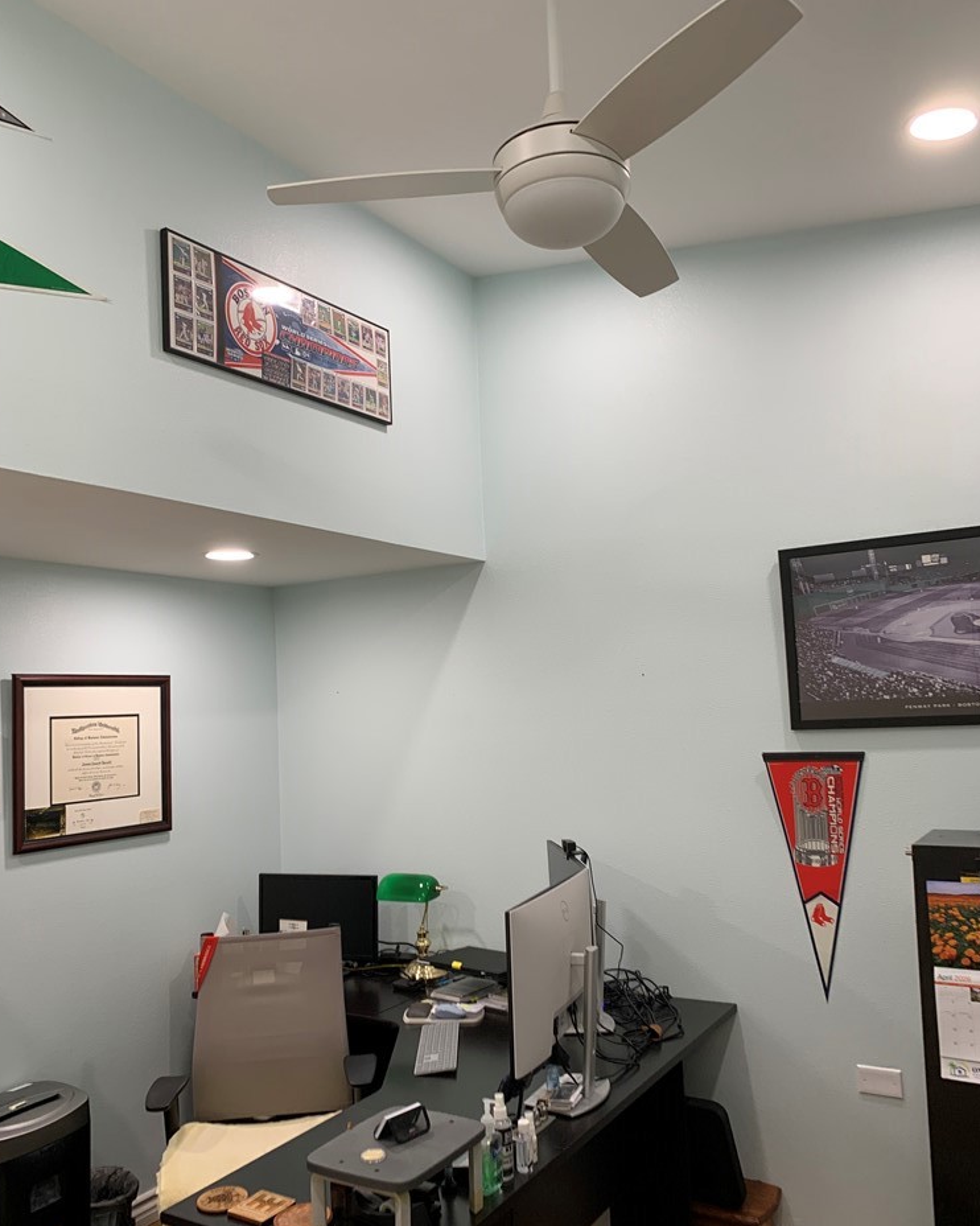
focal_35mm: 28
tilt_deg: +2.5
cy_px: 645
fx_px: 1015
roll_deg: +2.6
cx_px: 487
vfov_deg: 62.2
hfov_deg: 51.5
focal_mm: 4.25
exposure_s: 1/60
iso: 50
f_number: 1.8
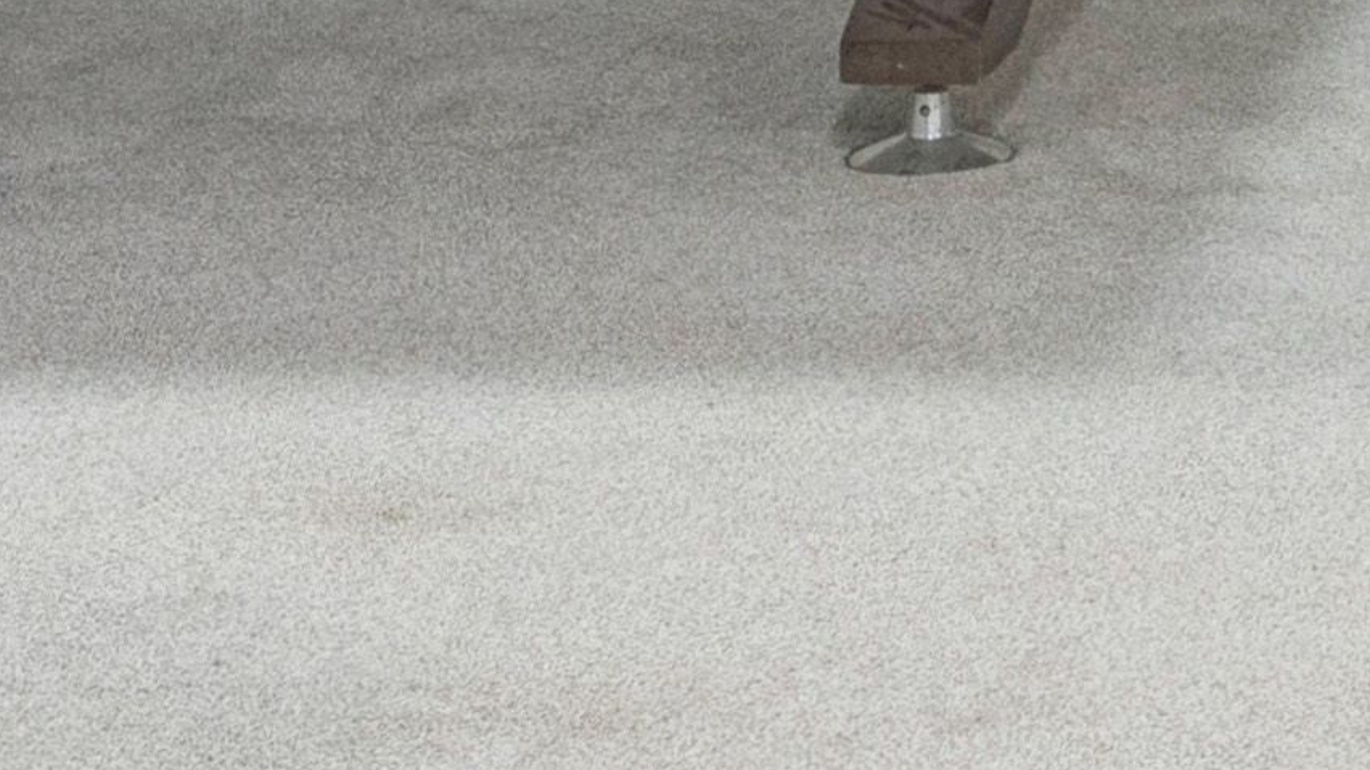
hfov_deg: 16.7
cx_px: 1881
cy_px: -947
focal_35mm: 120
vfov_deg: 9.2
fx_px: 4359
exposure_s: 1/15
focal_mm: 23
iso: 640
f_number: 9
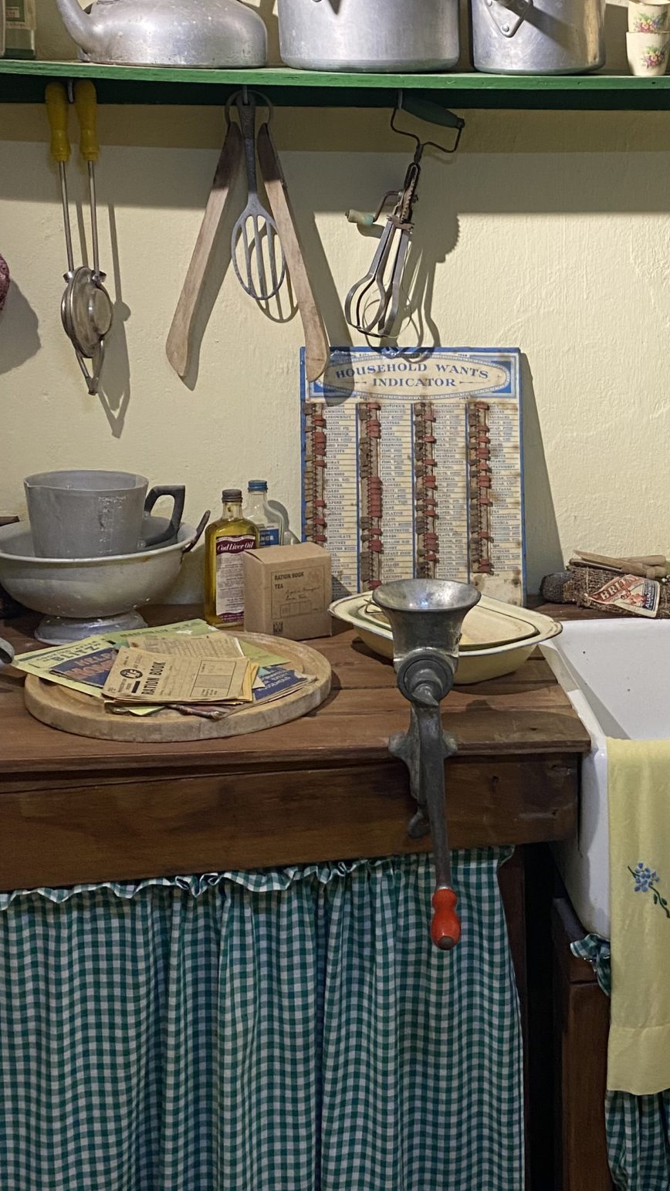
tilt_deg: -9.6
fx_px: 1484
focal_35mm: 47
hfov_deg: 25.0
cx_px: 550
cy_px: 462
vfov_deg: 43.4
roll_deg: -0.5
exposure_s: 1/50
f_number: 1.8
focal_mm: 4.25
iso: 160
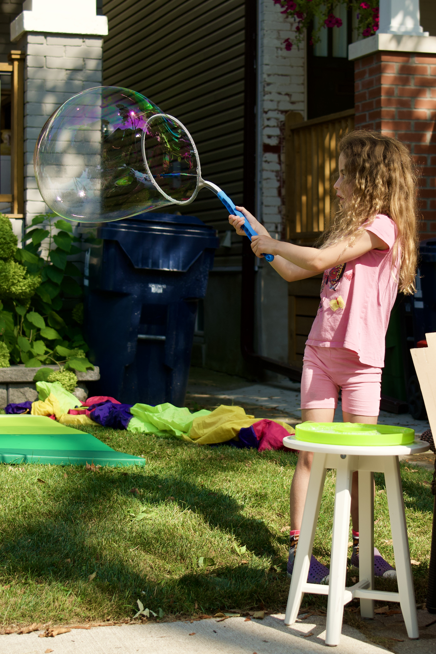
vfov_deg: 49.6
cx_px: 218
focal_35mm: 39
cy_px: 327
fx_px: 708
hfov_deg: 34.2
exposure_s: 1/320
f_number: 4
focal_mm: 39
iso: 100
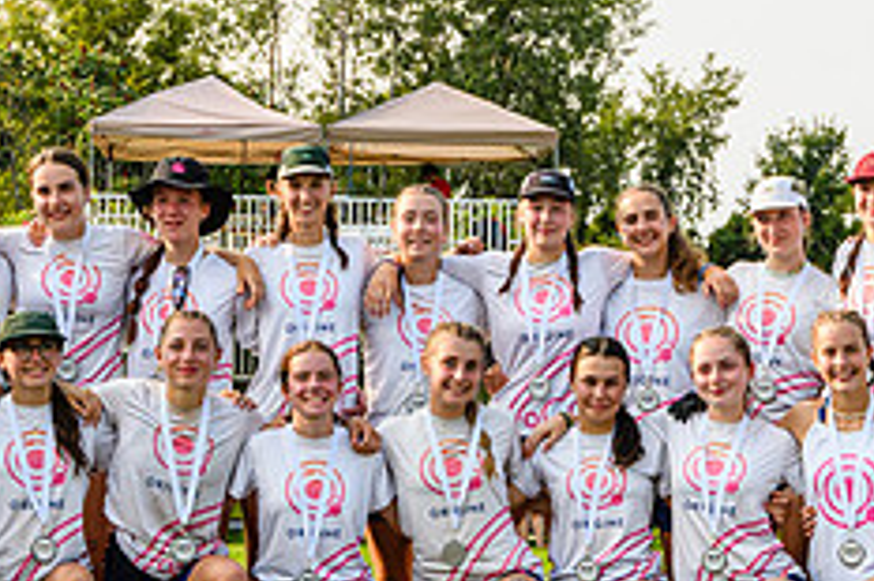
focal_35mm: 116
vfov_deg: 11.8
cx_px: 409
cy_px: 414
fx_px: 2814
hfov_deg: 17.7
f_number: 5.6
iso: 250
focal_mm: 31
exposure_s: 1/800
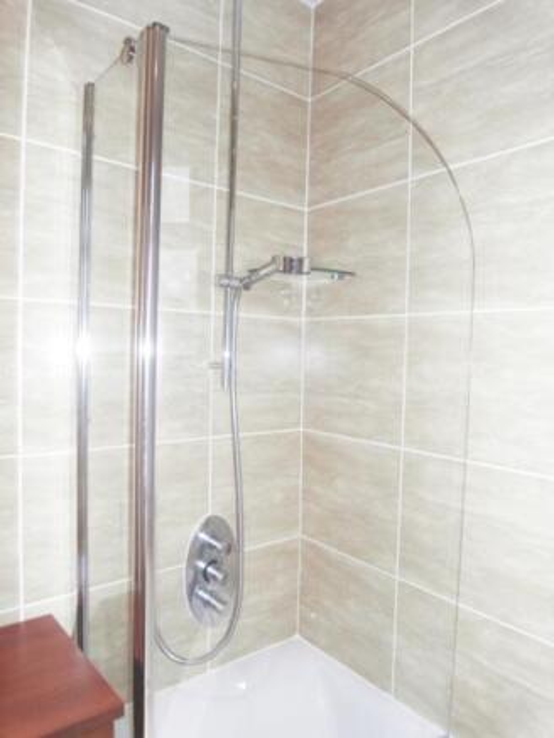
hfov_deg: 56.8
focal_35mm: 24
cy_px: 369
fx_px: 512
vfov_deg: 71.6
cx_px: 277
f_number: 2.8
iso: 100
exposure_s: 1/40
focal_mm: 4.3
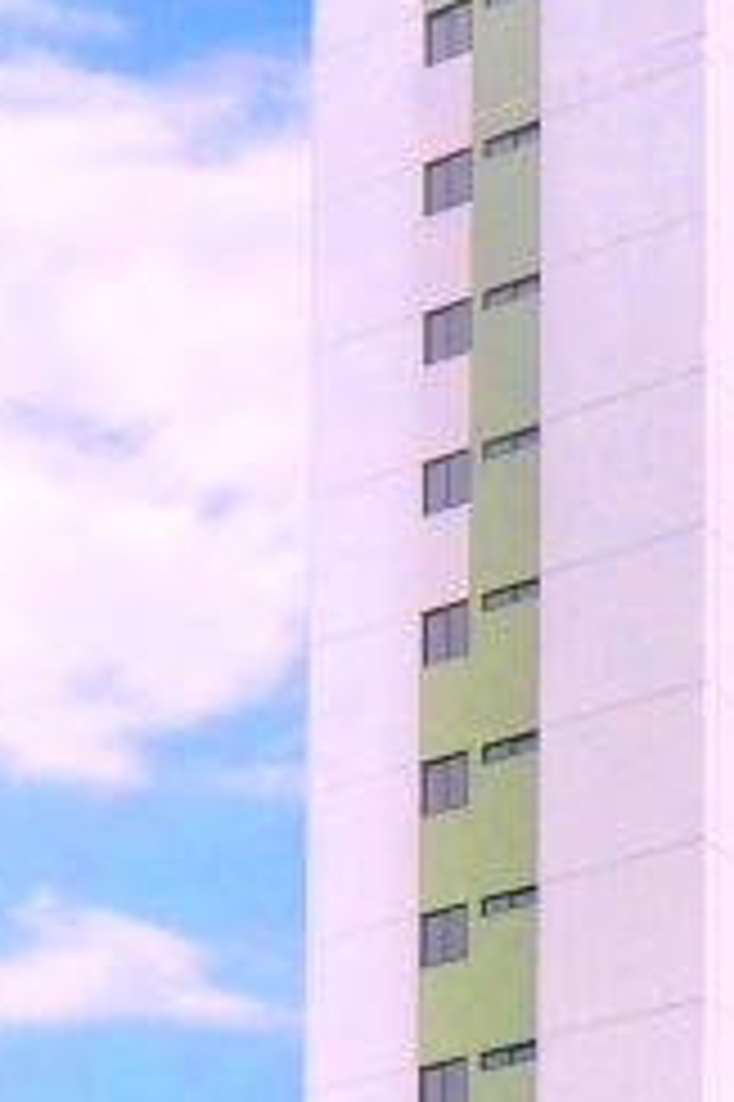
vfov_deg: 16.6
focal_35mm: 119
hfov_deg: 11.3
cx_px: 851
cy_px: 1255
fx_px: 3647
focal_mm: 19
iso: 400
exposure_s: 1/640
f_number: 9
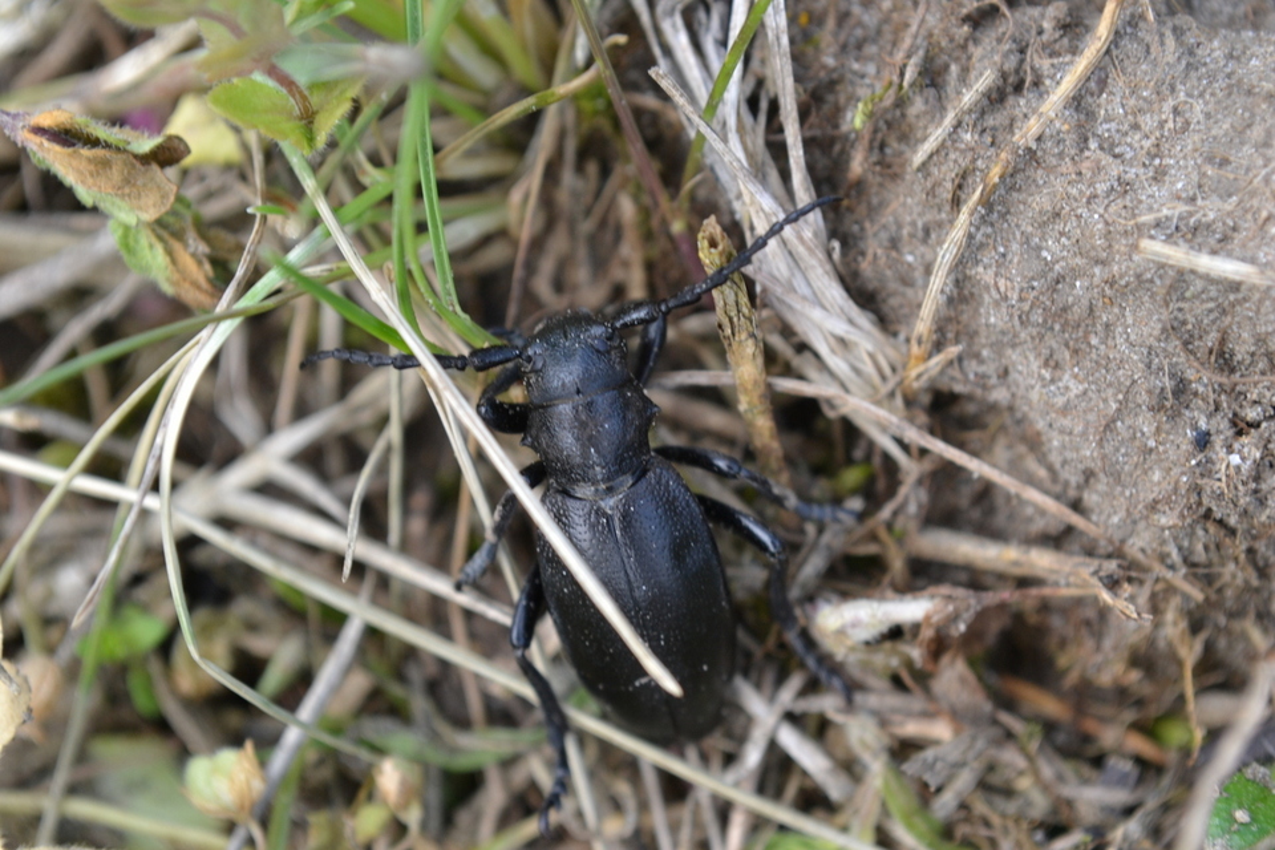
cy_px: 425
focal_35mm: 82
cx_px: 638
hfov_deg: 24.6
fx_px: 2922
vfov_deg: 16.6
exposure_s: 1/125
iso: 320
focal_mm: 55
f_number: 8
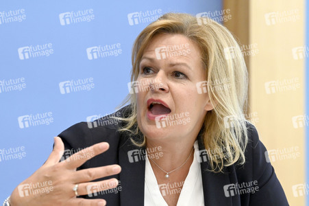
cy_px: 103
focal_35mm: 145
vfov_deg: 9.4
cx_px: 154
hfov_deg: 14.2
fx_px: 1244
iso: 5000
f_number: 6.3
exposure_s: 1/640
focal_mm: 145
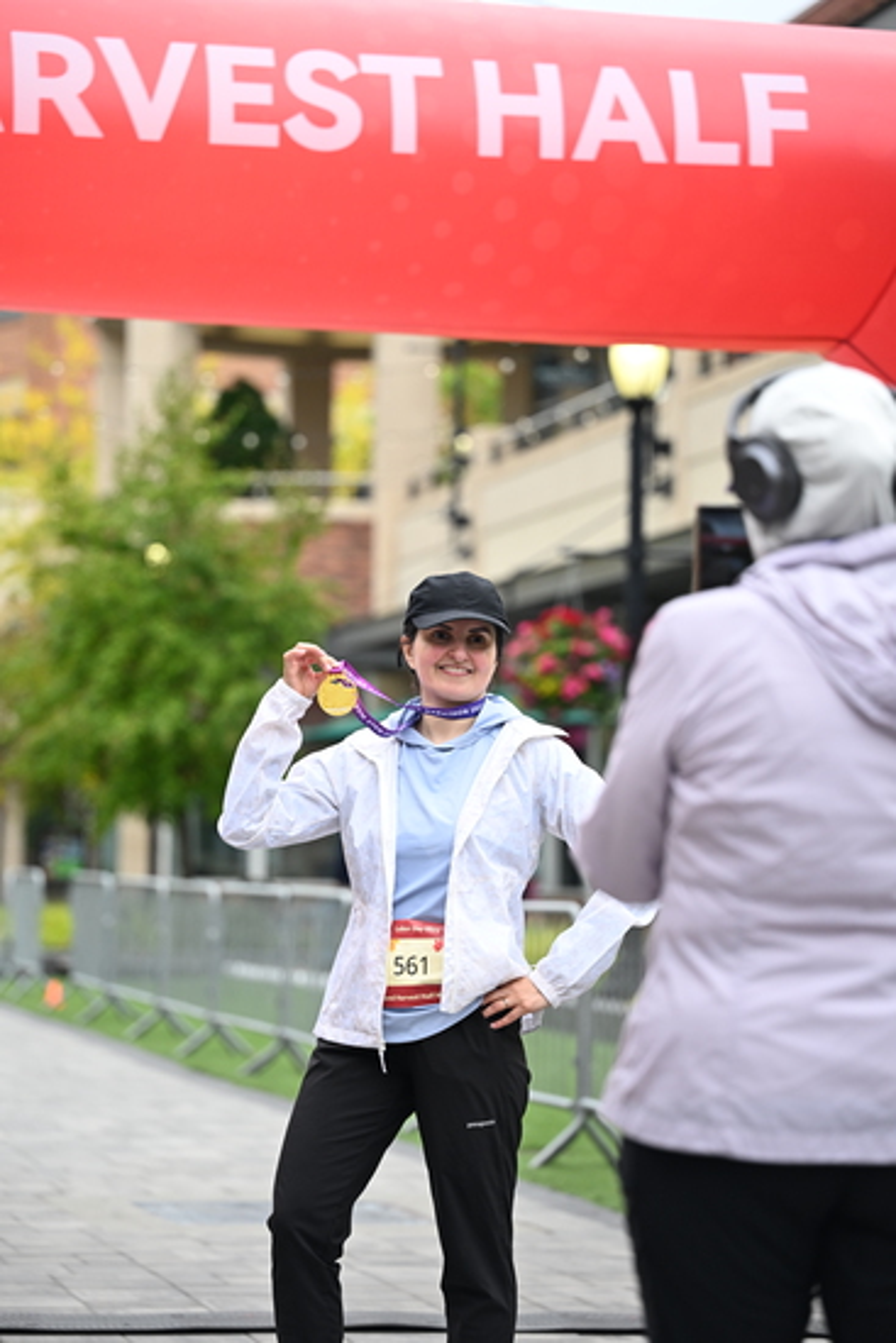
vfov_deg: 20.0
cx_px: 448
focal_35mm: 102
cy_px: 672
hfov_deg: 13.4
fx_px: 3805
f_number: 2.8
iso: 640
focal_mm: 102
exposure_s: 1/2000
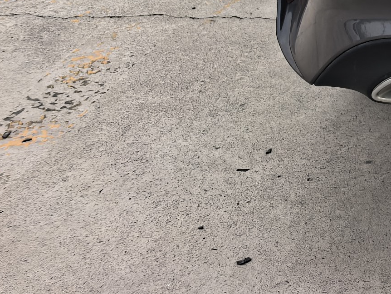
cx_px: 801
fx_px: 1288
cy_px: -288
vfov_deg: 11.7
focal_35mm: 114
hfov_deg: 14.2
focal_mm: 6.98
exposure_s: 1/1311
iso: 50
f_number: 2
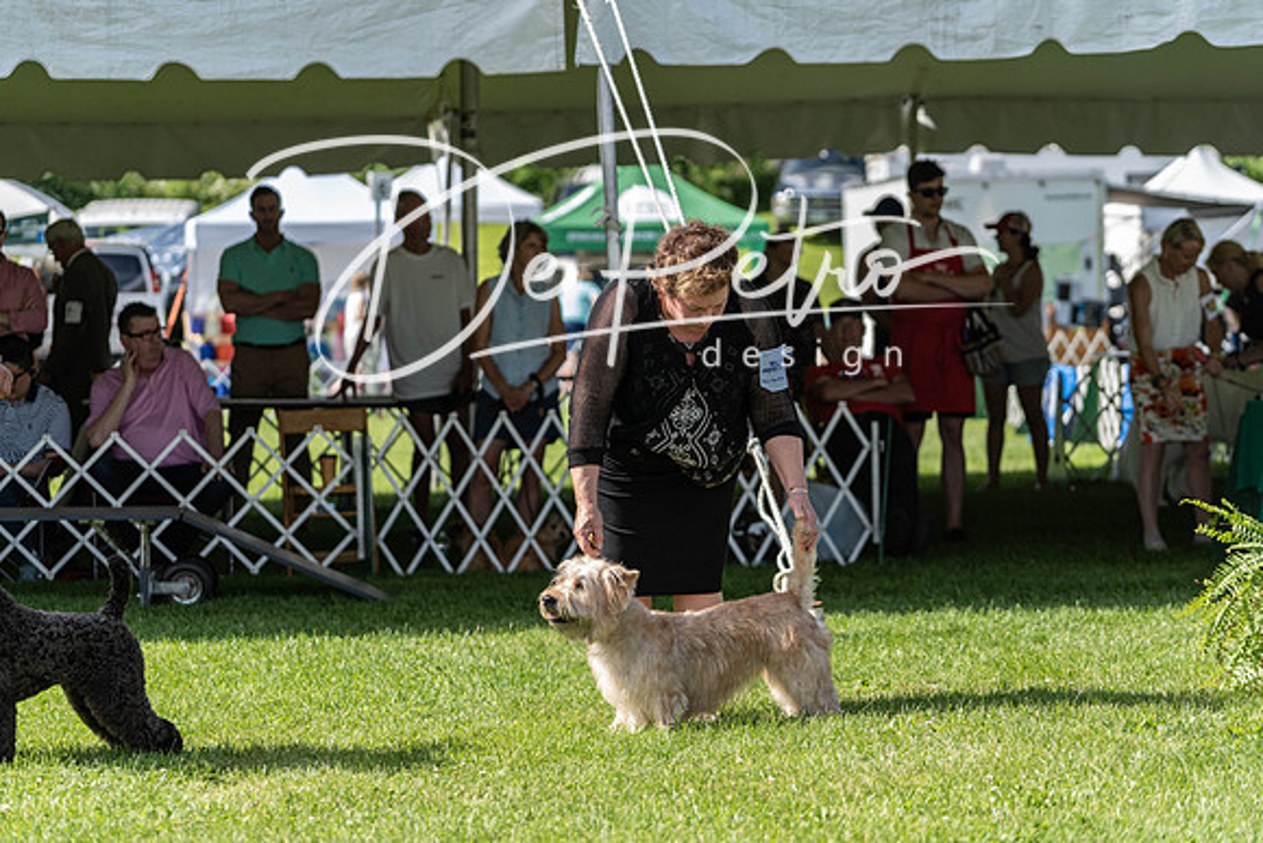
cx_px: 632
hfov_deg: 16.9
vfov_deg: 11.3
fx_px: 4246
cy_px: 422
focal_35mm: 121
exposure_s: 1/2000
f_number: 4
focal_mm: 121
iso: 640
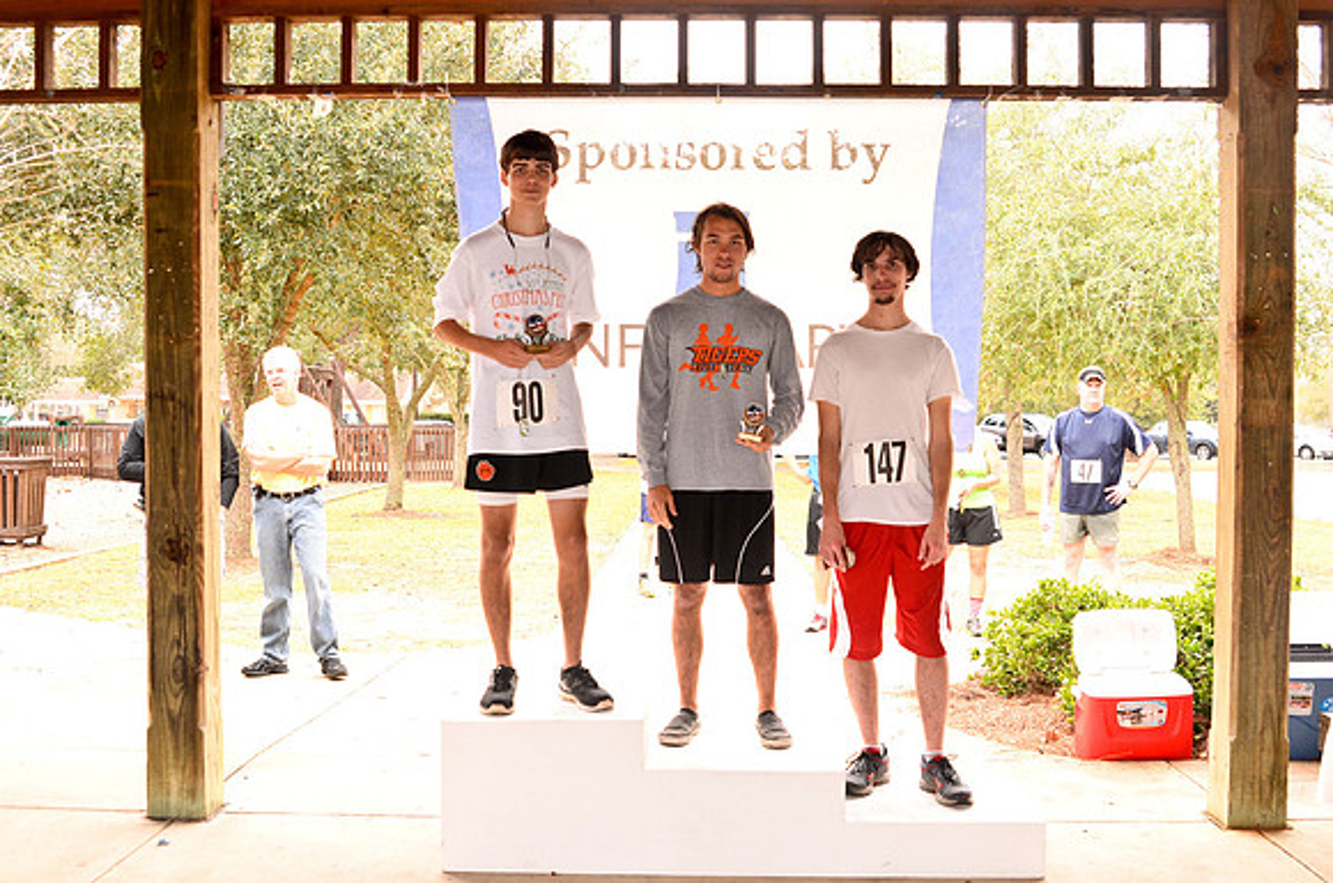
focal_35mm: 36
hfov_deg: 53.2
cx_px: 666
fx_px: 1330
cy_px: 442
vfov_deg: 36.7
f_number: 4
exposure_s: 1/125
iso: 640
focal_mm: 24
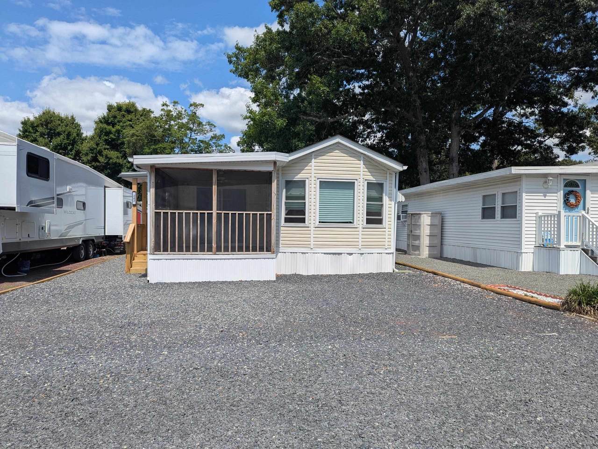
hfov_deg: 71.6
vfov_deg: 56.8
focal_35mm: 24
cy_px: 224
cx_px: 299
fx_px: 415
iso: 46
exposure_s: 1/2571
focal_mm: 6.81
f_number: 1.85
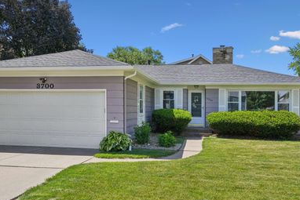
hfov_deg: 55.8
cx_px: 145
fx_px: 283
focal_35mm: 34
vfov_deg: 38.9
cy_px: 91
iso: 400
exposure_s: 1/1000
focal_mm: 26
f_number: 8
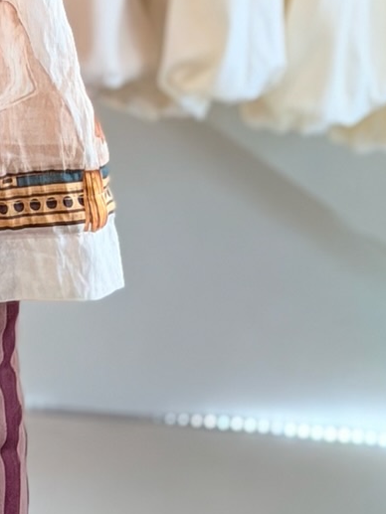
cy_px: -132
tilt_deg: -26.0
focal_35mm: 190
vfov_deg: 10.2
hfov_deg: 7.7
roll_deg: -2.5
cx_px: -209
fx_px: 2824
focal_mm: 6.76
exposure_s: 1/125
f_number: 1.78
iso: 80
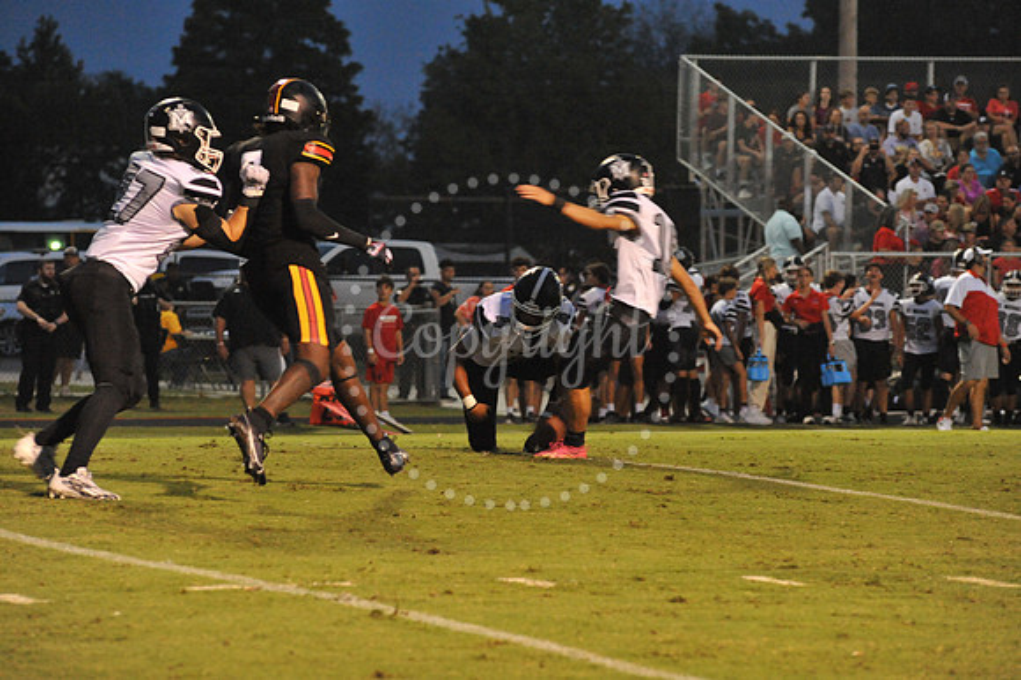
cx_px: 510
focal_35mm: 200
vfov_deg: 6.9
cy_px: 340
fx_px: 5669
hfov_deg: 10.3
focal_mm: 200
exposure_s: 1/200
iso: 6400
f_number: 5.6
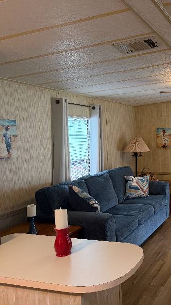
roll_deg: +0.9
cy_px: 152
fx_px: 282
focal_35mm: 35
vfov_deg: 56.6
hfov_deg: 30.3
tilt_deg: -5.9
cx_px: 186
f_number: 1.78
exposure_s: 1/60
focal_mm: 6.76
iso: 250
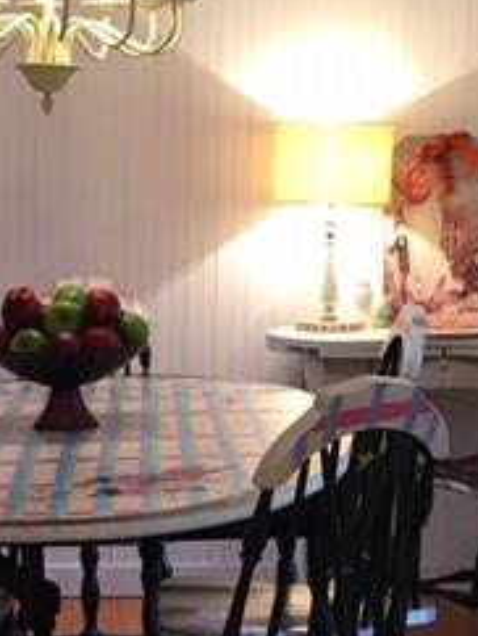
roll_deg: +0.1
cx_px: 76
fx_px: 1691
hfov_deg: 15.9
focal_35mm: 92
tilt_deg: -10.2
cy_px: 473
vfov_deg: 21.1
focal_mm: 4.15
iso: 64
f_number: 2.2
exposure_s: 1/30
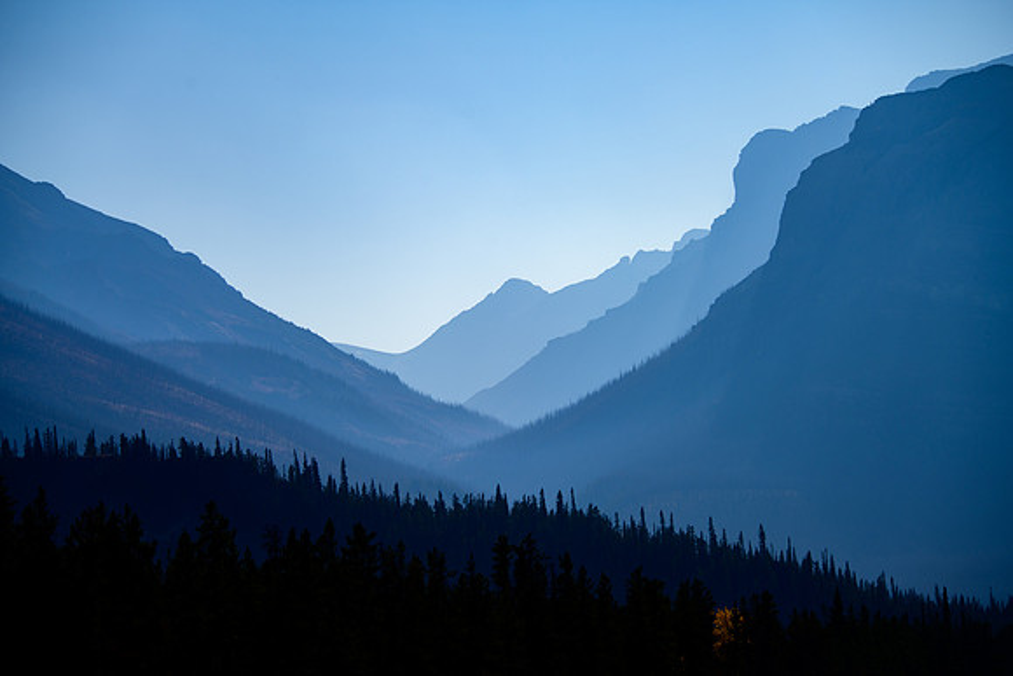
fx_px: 4644
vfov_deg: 8.3
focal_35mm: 165
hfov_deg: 12.4
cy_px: 338
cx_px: 506
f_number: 5.6
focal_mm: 165
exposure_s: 1/1600
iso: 100
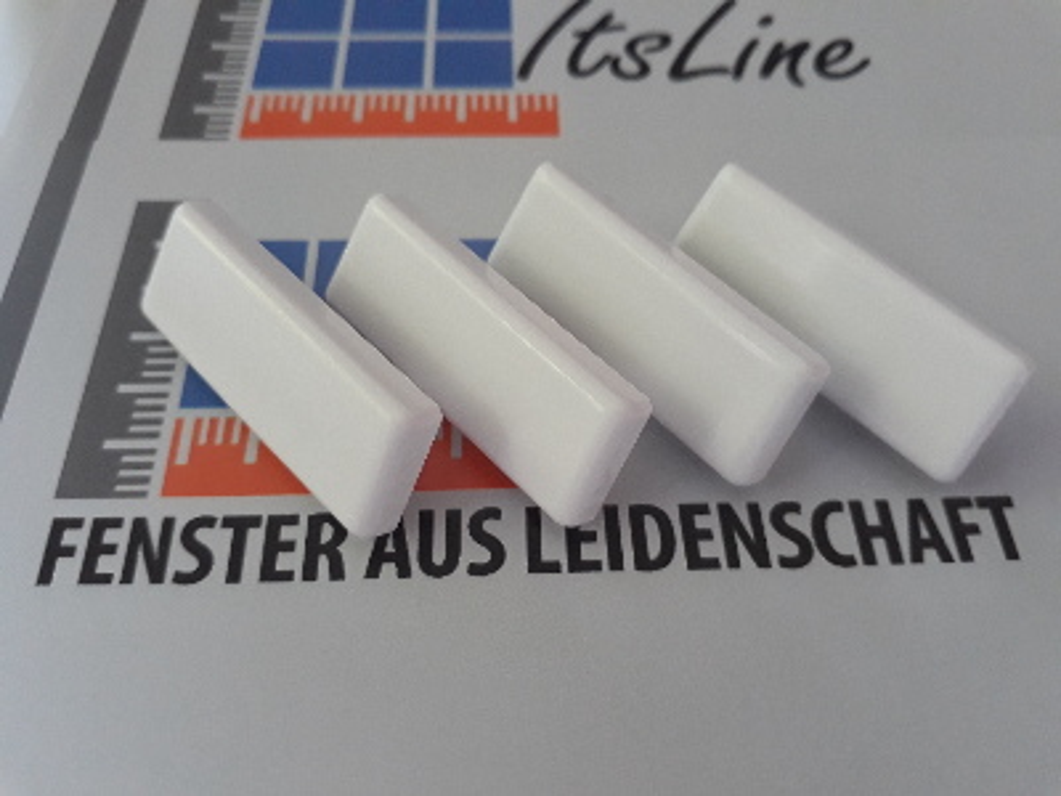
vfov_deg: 51.4
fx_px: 828
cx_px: 530
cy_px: 398
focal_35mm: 27
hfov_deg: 65.3
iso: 200
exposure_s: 1/33
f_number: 1.9
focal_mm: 3.6
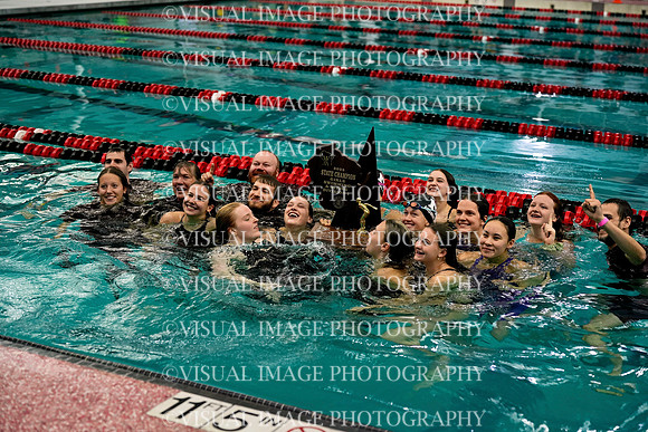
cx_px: 324
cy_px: 216
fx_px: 1062
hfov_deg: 33.9
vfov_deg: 23.0
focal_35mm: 59
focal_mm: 59
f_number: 2.8
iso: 1600
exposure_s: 1/500
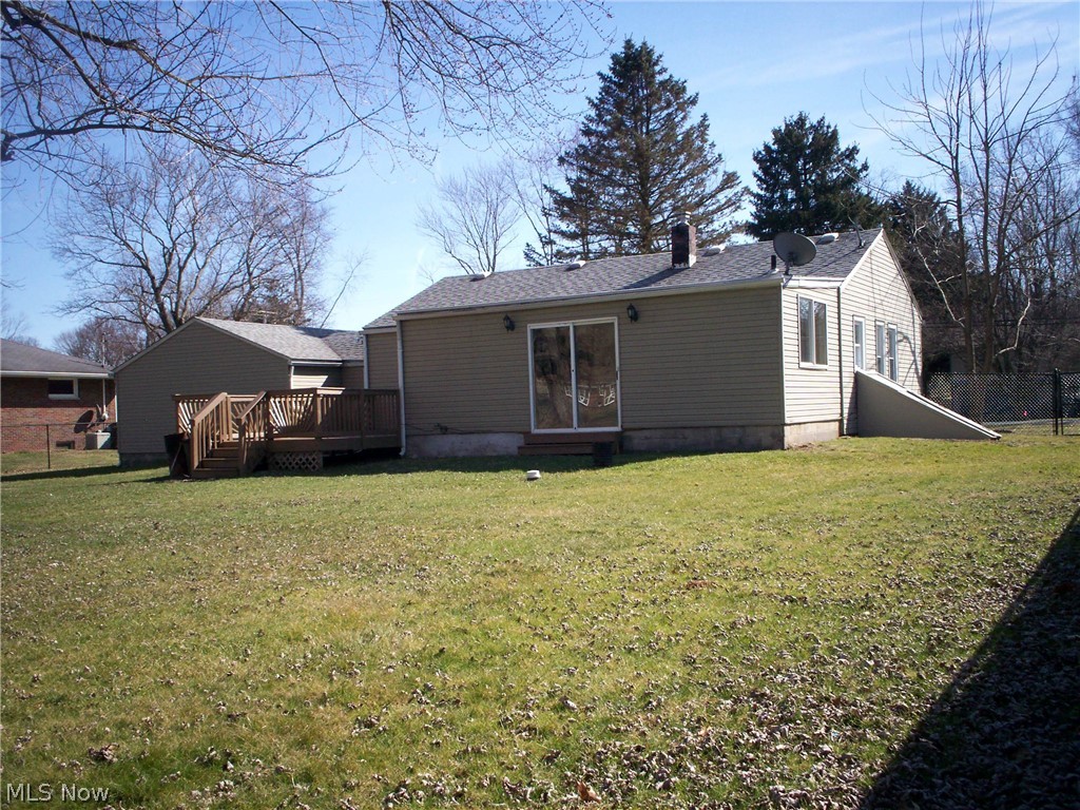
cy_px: 405
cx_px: 540
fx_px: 1123
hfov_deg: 51.4
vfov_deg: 39.7
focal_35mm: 36
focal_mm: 6
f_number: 4.5
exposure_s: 1/395
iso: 100
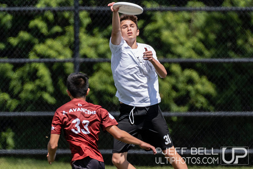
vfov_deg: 1.3
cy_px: 113
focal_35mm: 1051
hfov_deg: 2.0
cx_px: 174
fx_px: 7386
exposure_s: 1/2000
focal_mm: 400
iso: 320
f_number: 4
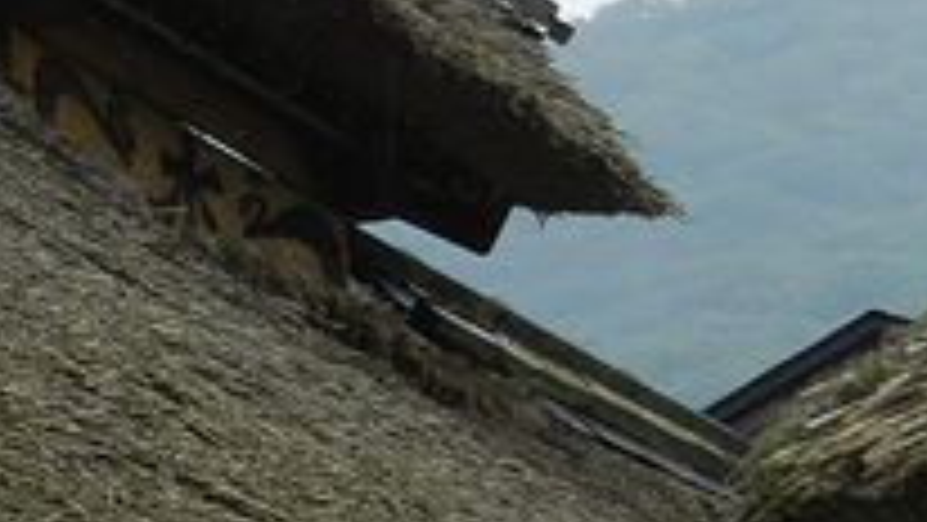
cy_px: 232
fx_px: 10449
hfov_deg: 5.1
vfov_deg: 2.9
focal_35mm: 425
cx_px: 108
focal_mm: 20.5
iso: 160
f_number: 4.8
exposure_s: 1/800
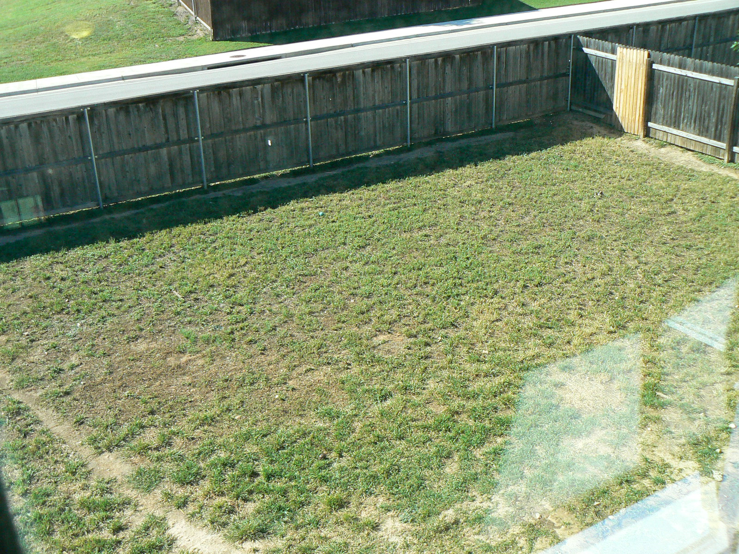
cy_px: 277
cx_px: 370
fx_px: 769
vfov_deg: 39.7
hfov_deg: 51.4
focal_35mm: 36
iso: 200
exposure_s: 1/500
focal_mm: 6
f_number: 3.6
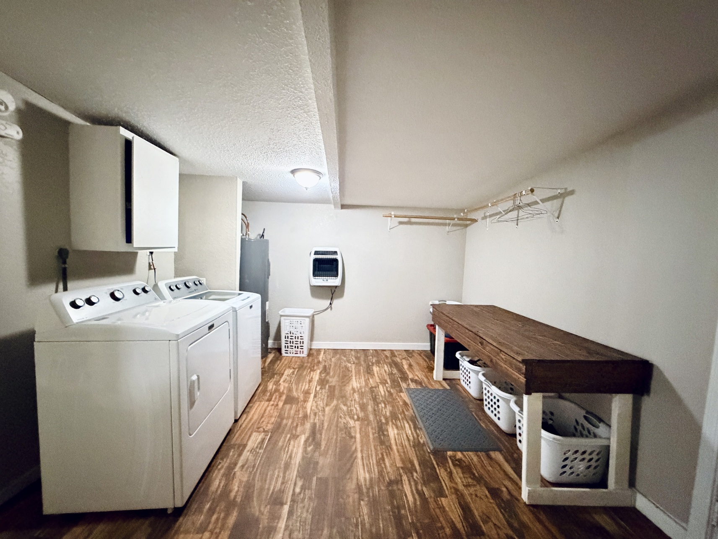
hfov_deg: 102.1
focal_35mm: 14
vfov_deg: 85.7
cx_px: 359
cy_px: 270
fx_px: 290
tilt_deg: -4.2
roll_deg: -2.7
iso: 1600
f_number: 2.2
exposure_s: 1/40
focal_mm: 2.22
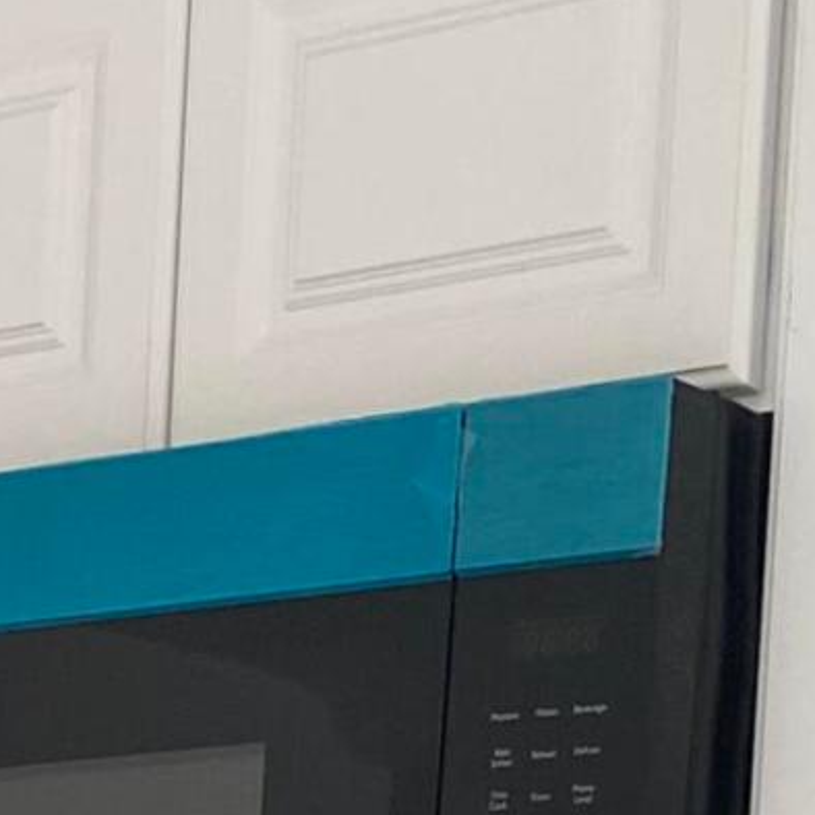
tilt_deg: -6.8
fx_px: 4475
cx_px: 389
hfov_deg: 10.4
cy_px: 2058
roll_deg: -3.3
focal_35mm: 168
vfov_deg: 9.2
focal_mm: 4.25
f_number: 1.8
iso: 125
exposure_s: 1/121
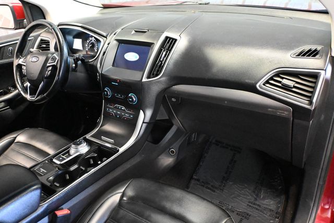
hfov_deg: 60.7
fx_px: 285
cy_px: 112
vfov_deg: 42.6
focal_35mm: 31
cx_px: 167
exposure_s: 1/60
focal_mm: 20.5
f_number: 3.8
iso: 10000
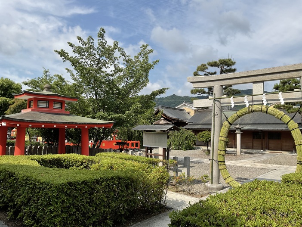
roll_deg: -2.3
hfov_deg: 61.6
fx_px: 253
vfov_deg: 48.3
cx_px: 151
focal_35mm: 29
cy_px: 114
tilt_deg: +1.5
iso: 16
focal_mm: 3
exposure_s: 1/1848
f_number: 1.8
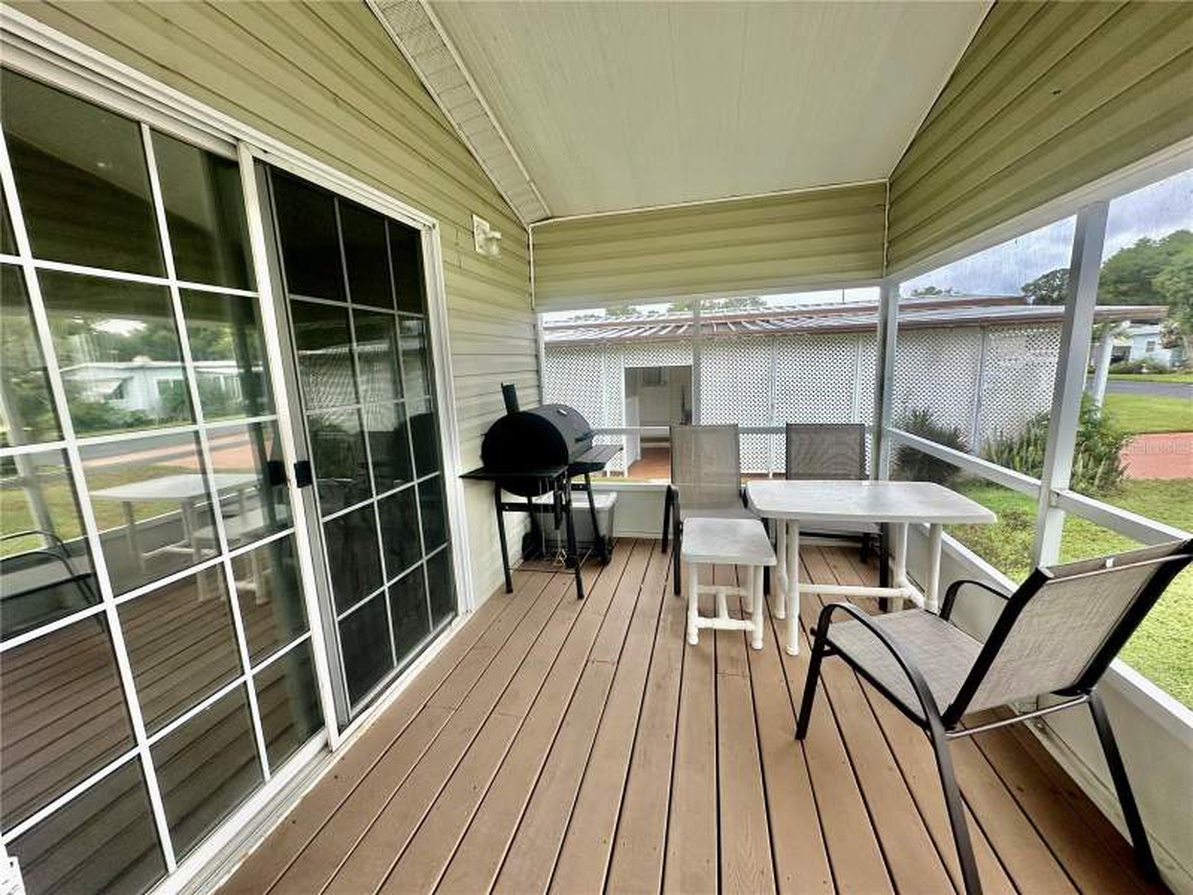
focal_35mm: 14
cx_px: 596
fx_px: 482
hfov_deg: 102.1
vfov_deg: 85.7
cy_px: 448
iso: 40
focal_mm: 2.22
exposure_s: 1/450
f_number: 2.2
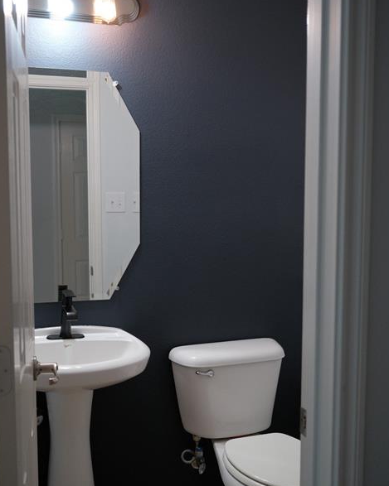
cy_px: 256
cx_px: 188
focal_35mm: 43
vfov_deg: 42.9
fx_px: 619
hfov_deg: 34.9
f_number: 2.8
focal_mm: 23
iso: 1000
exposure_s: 1/125
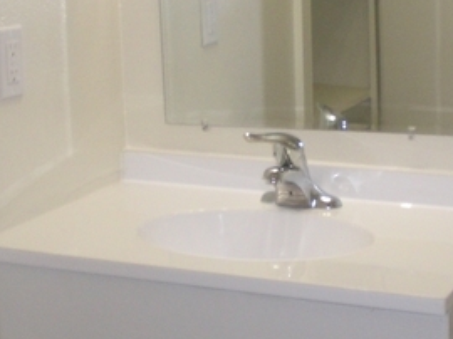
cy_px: 107
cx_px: 345
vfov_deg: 15.7
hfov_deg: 20.7
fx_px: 1229
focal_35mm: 94
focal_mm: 6.3
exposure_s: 1/60
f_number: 3.1
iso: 200
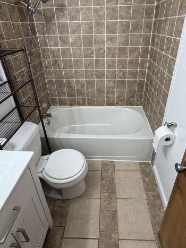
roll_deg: +1.5
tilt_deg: -25.6
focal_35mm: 20
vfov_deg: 80.4
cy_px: 95
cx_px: 100
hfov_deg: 65.9
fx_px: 143
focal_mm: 2.22
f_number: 2.2
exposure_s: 1/120
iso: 200
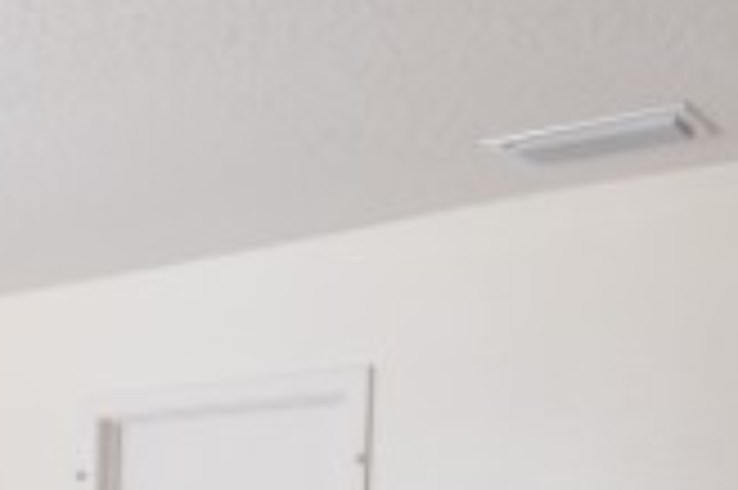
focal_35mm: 66
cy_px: 697
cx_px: -68
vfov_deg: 18.6
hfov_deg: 27.9
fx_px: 1352
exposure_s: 1/125
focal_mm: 10
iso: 800
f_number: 3.5
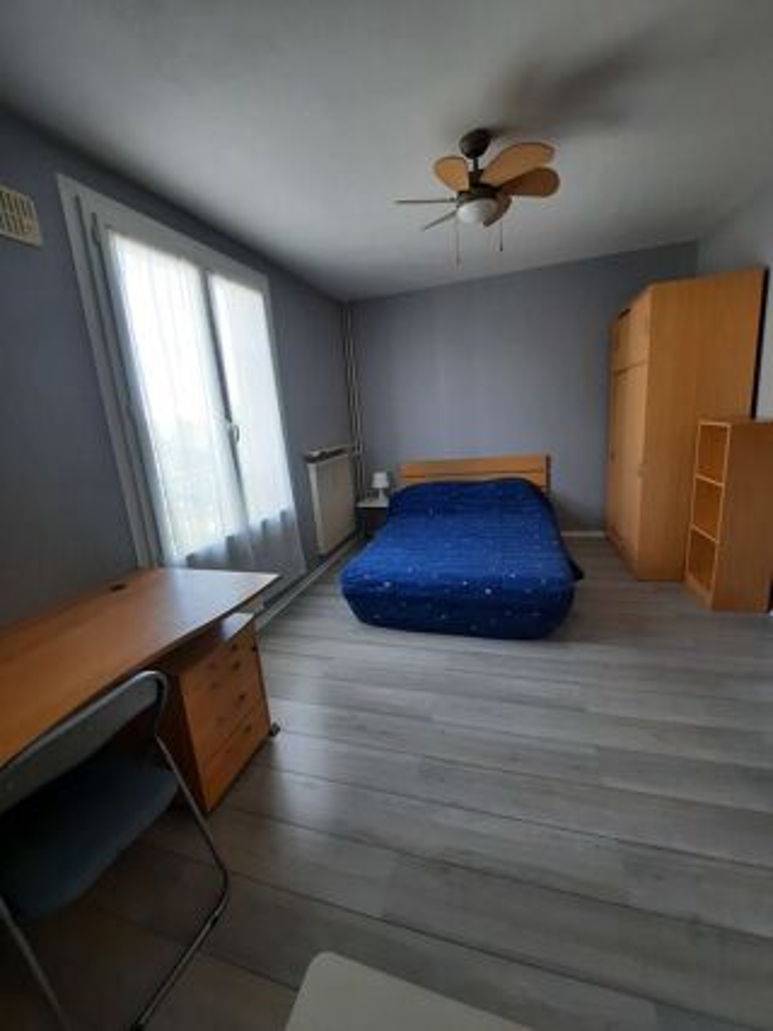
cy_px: 516
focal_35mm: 13
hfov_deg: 89.9
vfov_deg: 106.2
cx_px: 386
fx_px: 387
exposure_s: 1/50
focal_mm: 1.74
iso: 160
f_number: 2.2
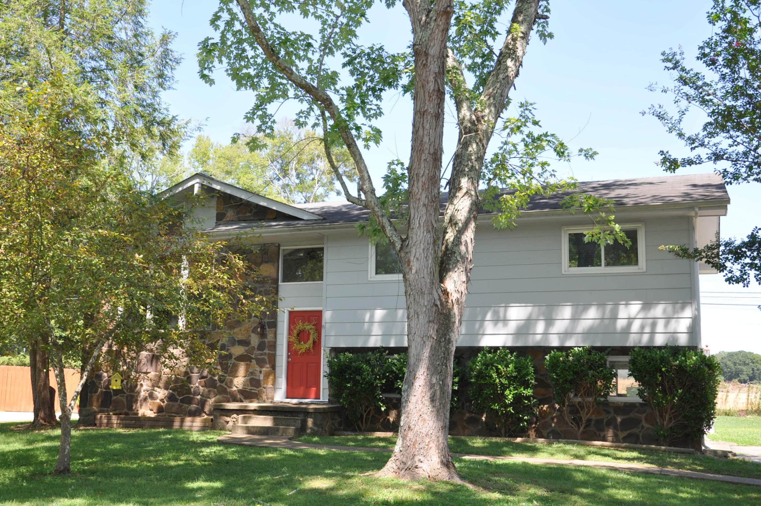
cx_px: 380
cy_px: 253
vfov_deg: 36.8
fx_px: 760
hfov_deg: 53.2
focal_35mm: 36
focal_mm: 24
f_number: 7.1
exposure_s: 1/200
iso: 200
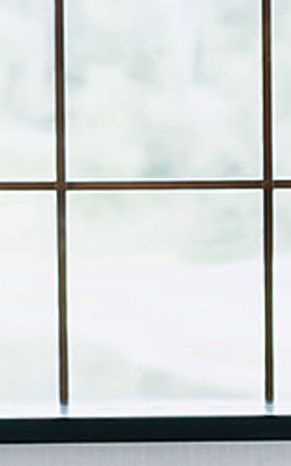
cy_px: 433
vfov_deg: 6.7
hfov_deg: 4.0
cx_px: 929
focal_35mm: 312
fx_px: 3961
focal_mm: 50
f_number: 2
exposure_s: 1/500
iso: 500
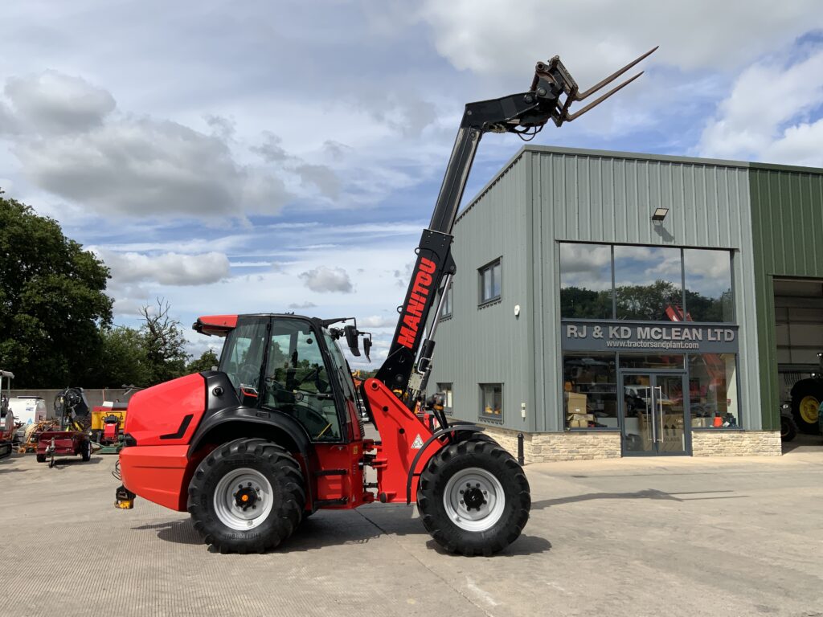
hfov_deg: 61.7
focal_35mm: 29
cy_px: 308
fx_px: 689
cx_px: 412
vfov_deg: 48.2
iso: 16
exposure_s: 1/2801
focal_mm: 3
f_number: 1.8
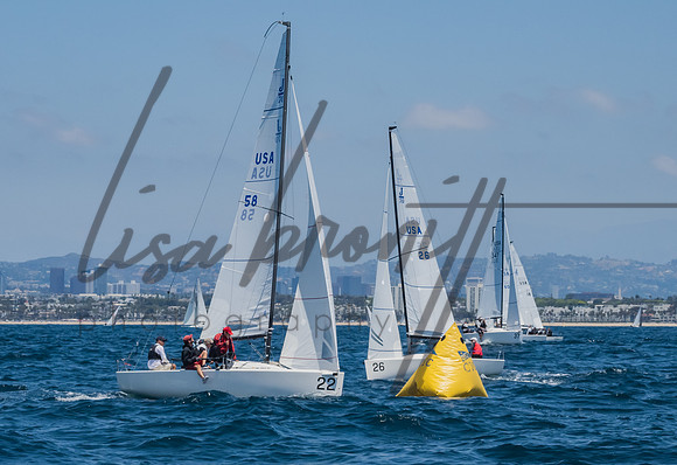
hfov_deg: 13.2
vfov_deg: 9.1
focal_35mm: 154
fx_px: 2918
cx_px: 269
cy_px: 253
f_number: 14
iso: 640
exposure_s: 1/1600
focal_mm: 86
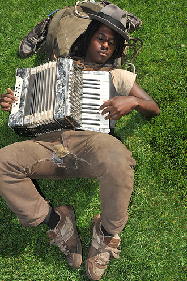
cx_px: 82
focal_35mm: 35
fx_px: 273
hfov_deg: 37.7
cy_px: 132
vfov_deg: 54.5
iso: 200
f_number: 11
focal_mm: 20
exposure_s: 1/320
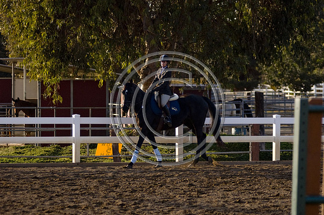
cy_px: 108
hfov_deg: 11.0
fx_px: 1685
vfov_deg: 7.3
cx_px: 162
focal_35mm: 188
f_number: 2.8
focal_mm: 125
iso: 200
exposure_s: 1/640
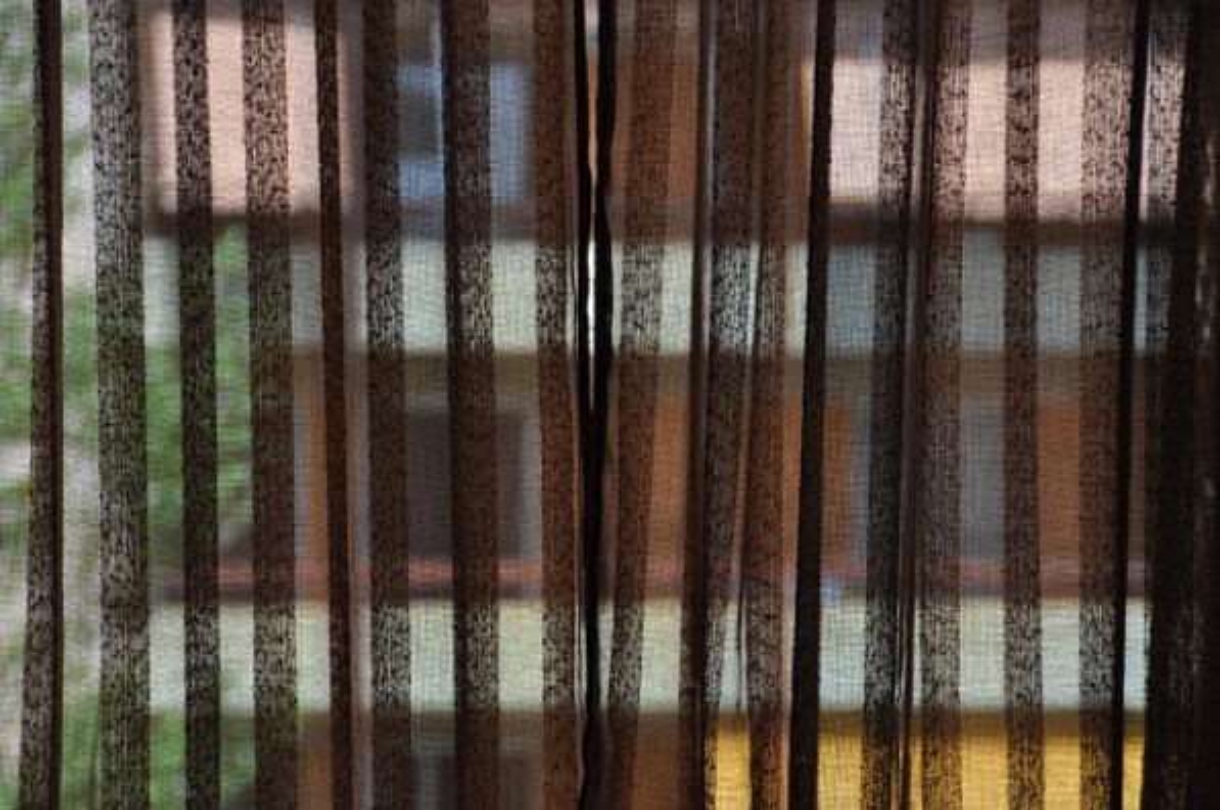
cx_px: 610
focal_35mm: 142
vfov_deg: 9.6
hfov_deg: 14.4
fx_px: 4821
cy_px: 405
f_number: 5.6
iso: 320
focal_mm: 95
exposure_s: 1/500
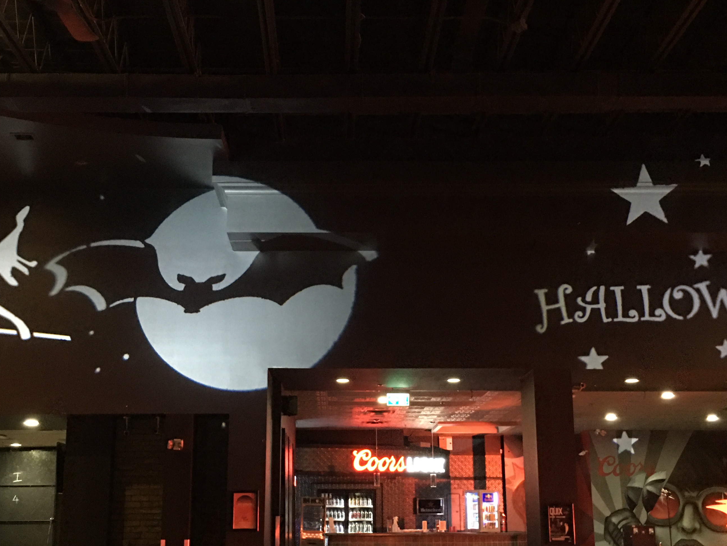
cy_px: 326
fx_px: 945
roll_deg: -0.7
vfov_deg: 32.1
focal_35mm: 45
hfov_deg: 42.1
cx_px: 350
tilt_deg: +11.8
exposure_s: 1/4
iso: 160
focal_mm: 4.15
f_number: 2.2
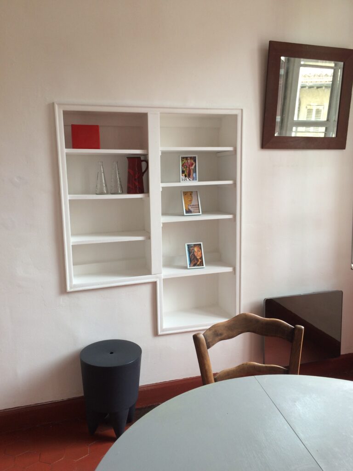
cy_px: 236
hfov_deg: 48.2
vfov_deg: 61.7
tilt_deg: -11.8
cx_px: 176
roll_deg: +1.4
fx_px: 394
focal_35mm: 29
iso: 40
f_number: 2.2
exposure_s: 1/100
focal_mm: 4.15
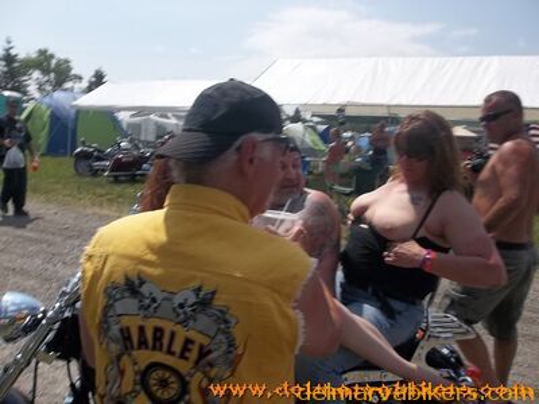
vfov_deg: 51.4
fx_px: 420
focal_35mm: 27
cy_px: 202
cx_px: 270
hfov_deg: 65.3
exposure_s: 1/250
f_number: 8.9
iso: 80
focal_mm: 4.9
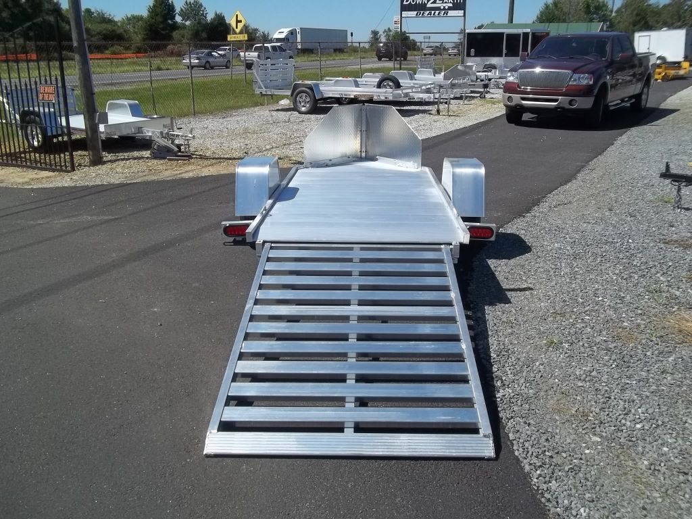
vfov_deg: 44.2
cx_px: 346
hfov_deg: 56.8
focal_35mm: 32
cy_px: 260
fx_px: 640
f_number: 8.8
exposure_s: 1/250
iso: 64
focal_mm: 5.7
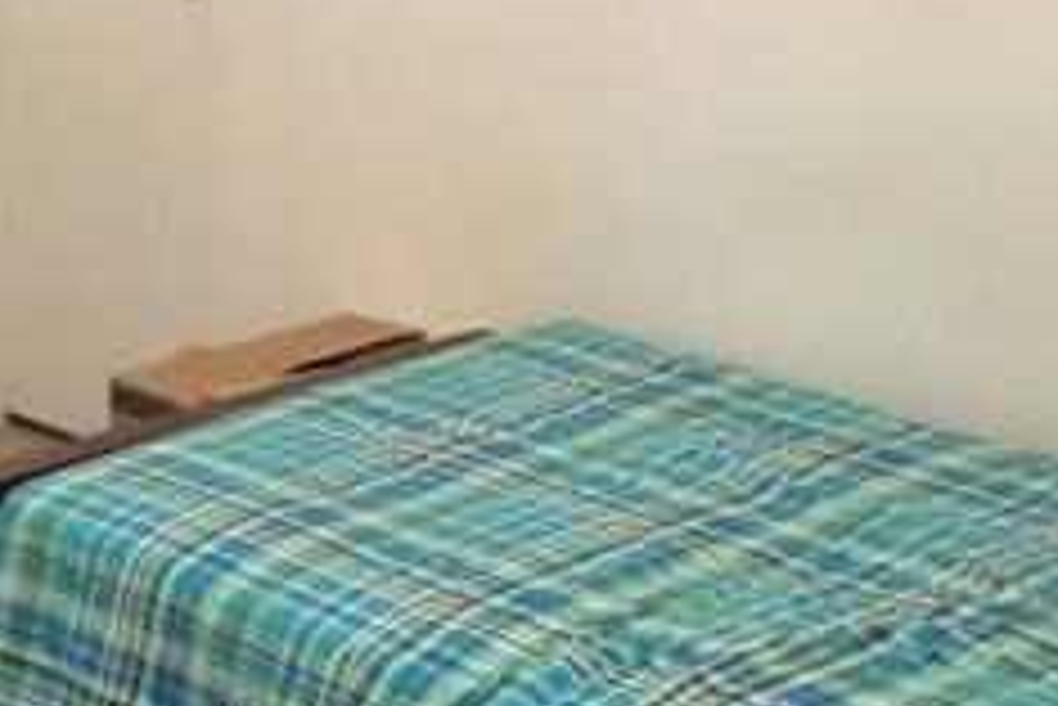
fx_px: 2411
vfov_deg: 16.7
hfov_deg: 23.4
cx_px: -77
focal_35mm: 82
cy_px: 450
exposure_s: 1/15
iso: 250
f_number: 2.2
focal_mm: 4.15
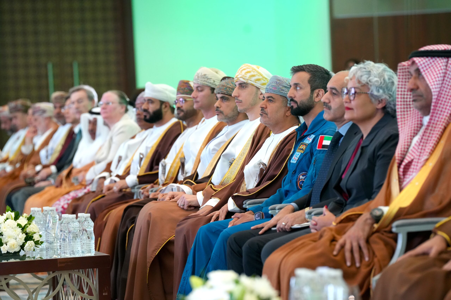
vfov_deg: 6.9
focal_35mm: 200
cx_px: 226
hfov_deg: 10.3
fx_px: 2506
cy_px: 150
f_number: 4.5
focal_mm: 200
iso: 5000
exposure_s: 1/125
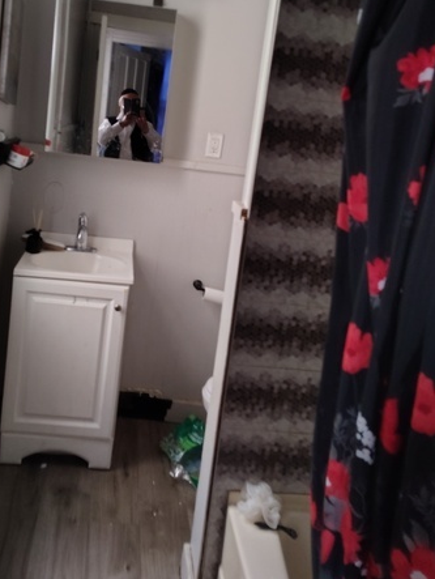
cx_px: 182
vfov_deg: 50.5
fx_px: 602
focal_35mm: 36
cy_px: 200
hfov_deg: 39.6
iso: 2053
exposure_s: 1/8
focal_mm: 5.56
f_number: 1.8
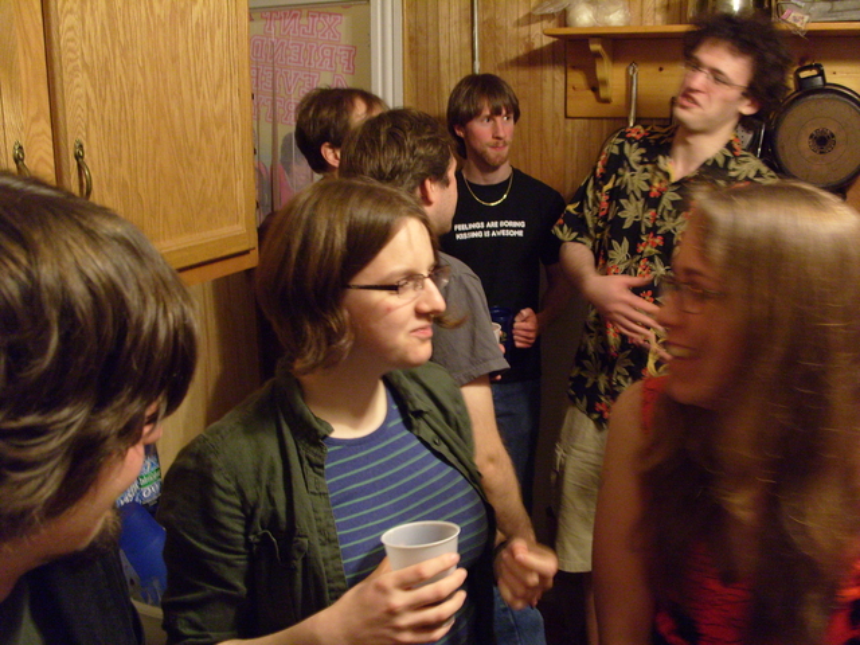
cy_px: 322
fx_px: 870
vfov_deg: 40.7
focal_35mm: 35
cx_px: 430
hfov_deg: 52.6
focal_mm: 7.8
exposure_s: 1/10
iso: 400
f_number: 3.7
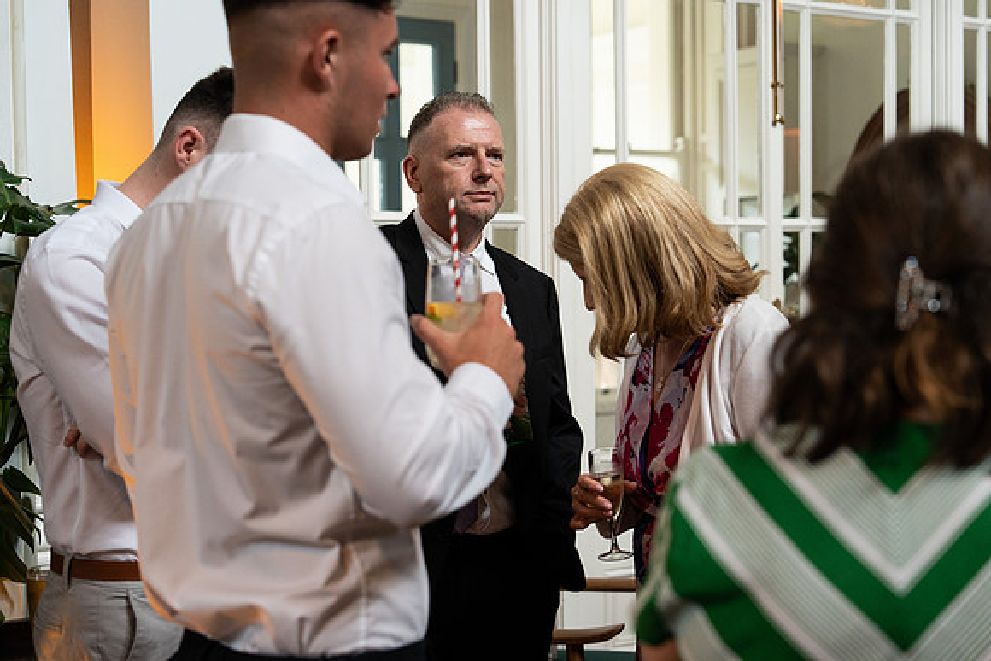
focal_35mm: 55
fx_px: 1514
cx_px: 496
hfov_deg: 36.2
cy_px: 330
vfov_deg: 24.6
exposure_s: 1/200
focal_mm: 55
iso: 2000
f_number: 3.5
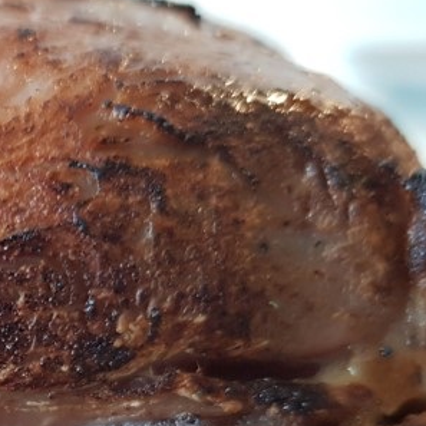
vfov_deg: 26.4
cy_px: 415
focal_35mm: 62
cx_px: -120
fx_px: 863
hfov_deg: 24.4
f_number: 1.7
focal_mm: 4.2
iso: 160
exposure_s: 1/50
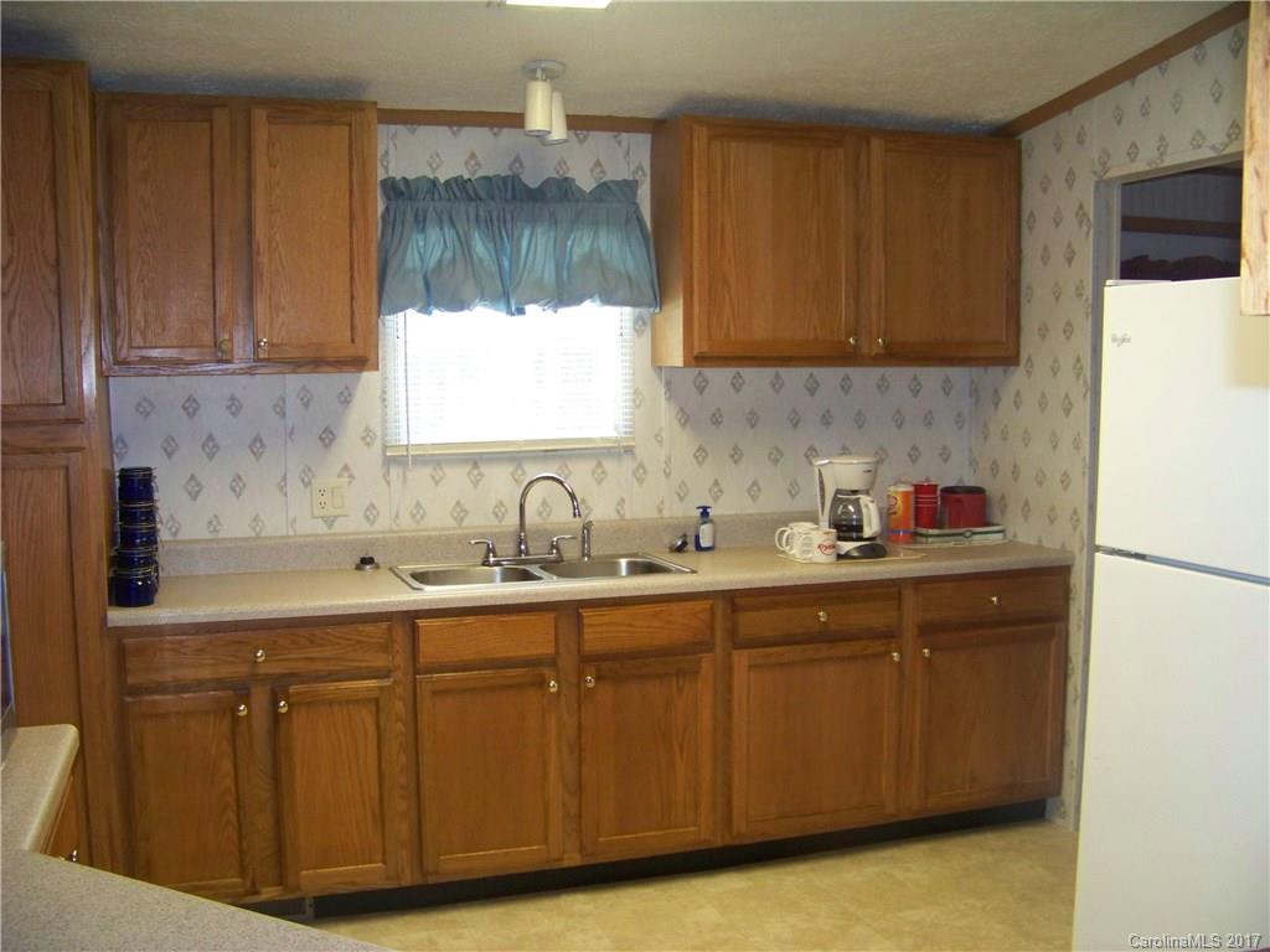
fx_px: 1321
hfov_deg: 51.4
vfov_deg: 39.7
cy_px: 476
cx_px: 635
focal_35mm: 36
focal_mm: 5.85
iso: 200
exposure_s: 1/30
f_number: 2.8
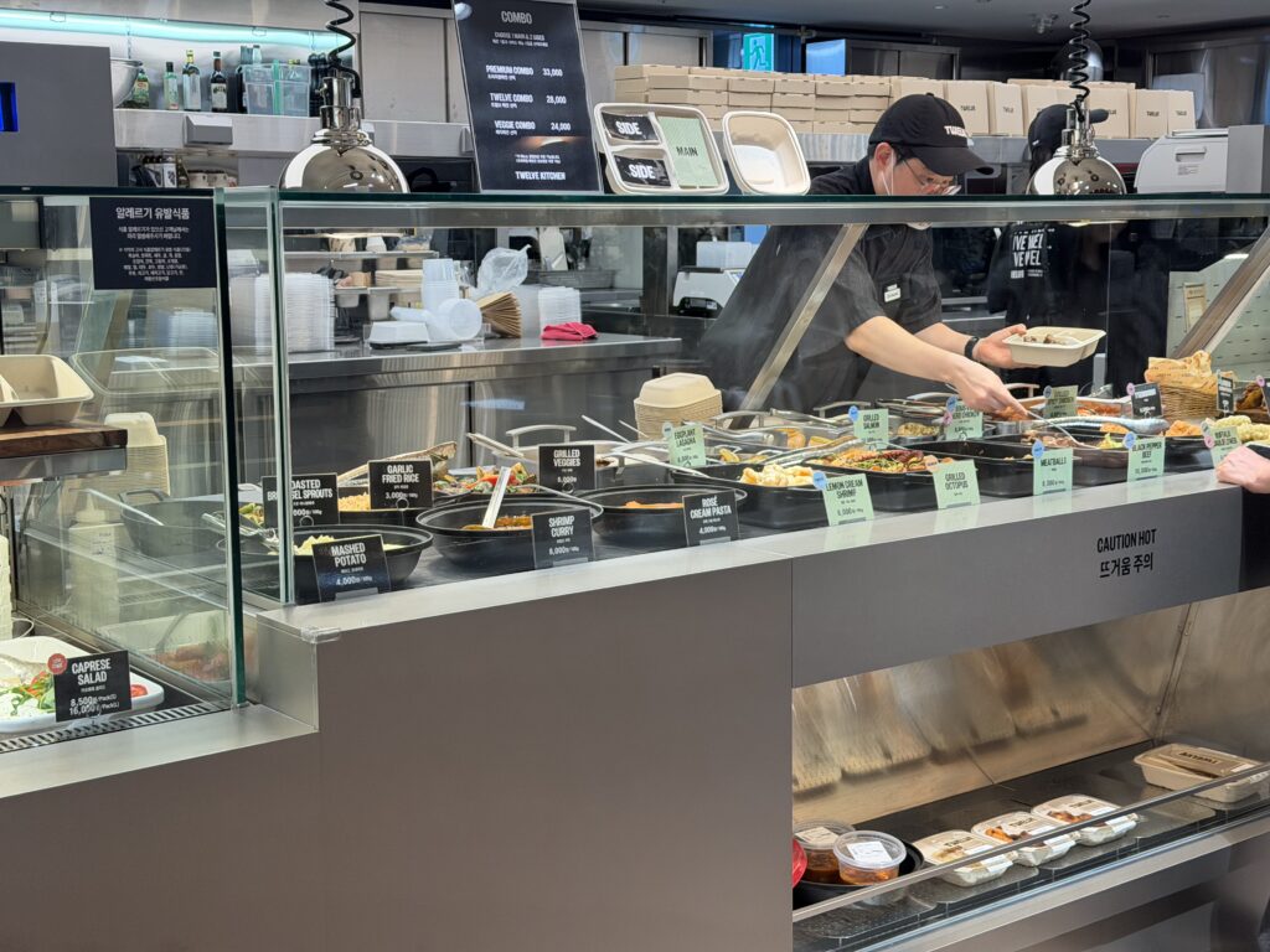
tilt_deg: -8.8
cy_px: 476
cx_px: 635
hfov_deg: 39.7
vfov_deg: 30.3
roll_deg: +1.1
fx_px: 1761
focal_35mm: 48
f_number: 1.78
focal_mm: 6.76
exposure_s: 1/200
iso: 200
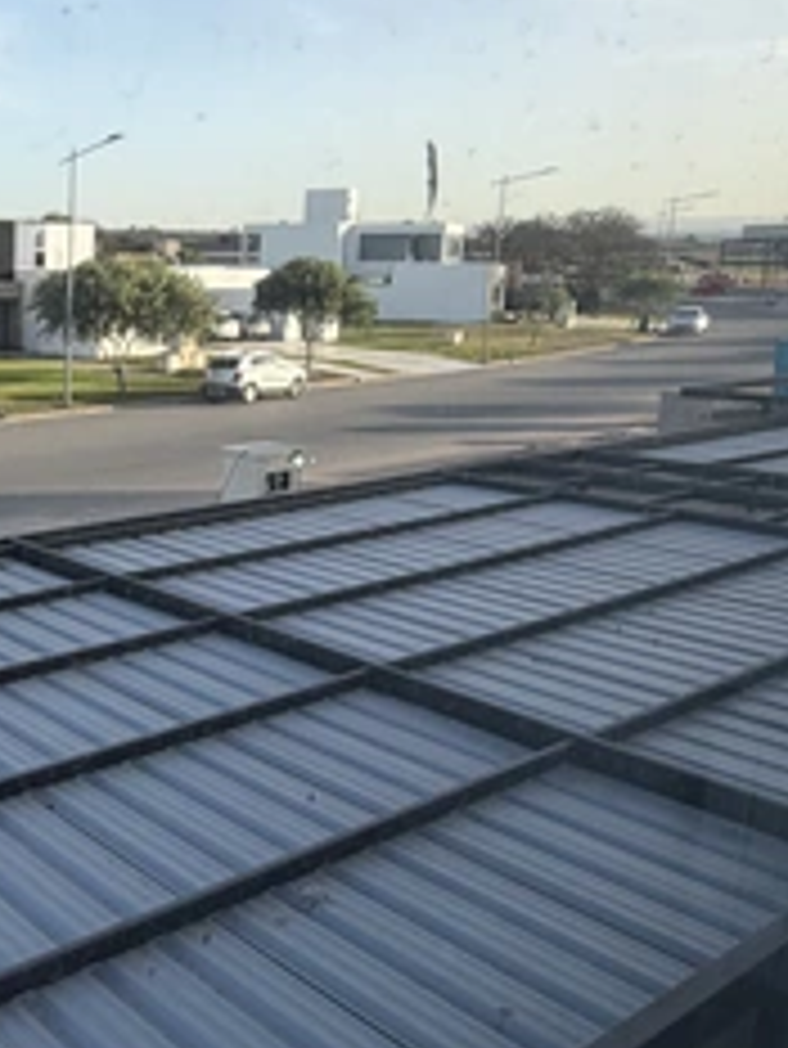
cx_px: -32
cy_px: 486
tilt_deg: -11.2
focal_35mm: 36
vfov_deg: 51.3
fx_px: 1092
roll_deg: -0.2
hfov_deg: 35.2
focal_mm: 2.22
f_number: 2.2
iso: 40
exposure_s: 1/502
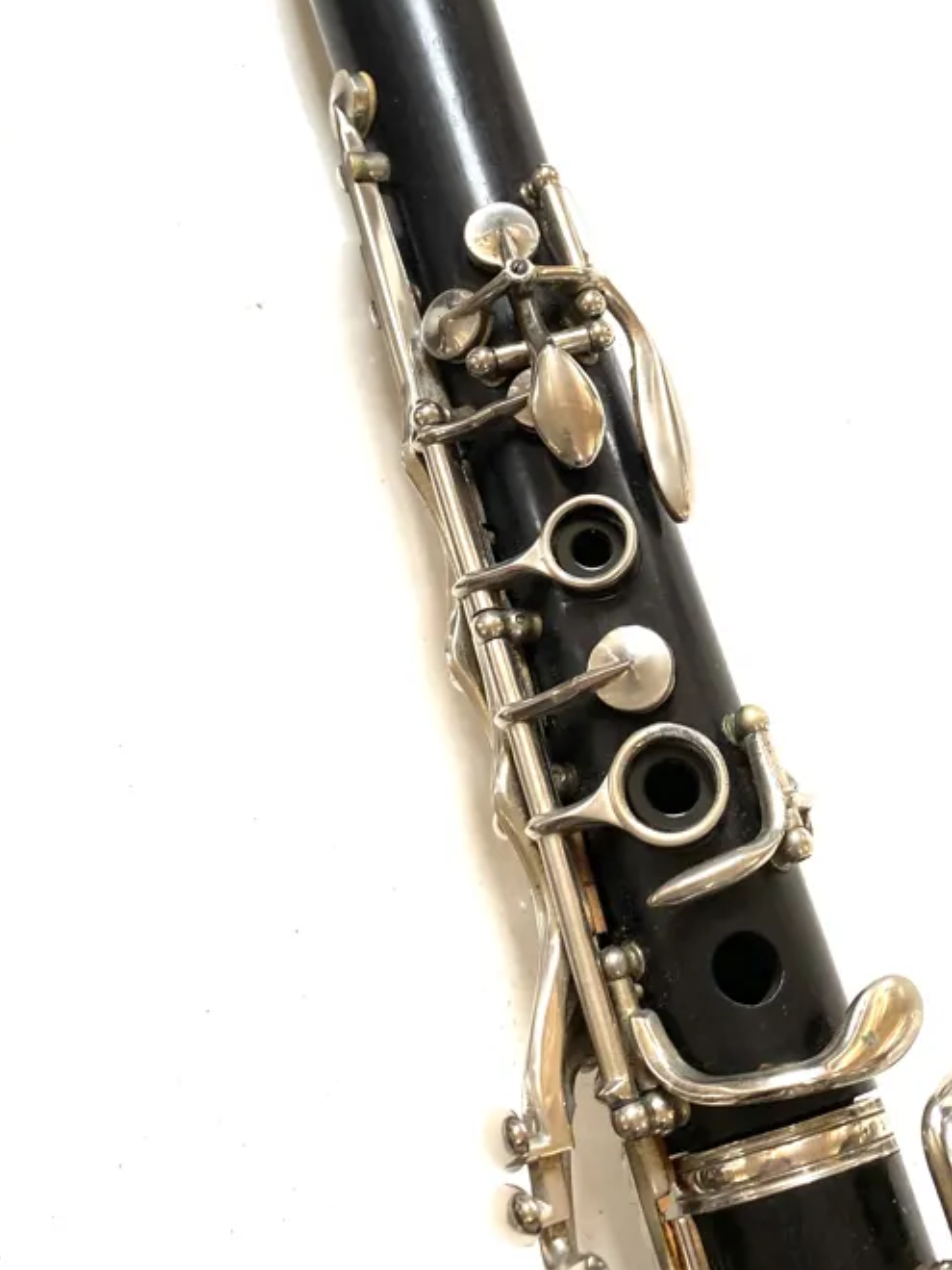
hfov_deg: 34.3
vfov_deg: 44.4
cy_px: 479
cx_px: 537
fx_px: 1540
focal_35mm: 42
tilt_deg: -63.3
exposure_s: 1/100
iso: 32
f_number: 1.8
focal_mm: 4.25
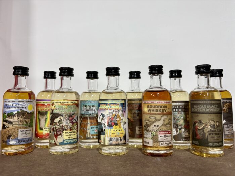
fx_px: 177
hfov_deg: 67.3
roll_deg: +0.7
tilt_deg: +4.4
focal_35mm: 26
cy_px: 88
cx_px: 118
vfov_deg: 53.1
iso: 100
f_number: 1.6
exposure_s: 1/100
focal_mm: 5.96
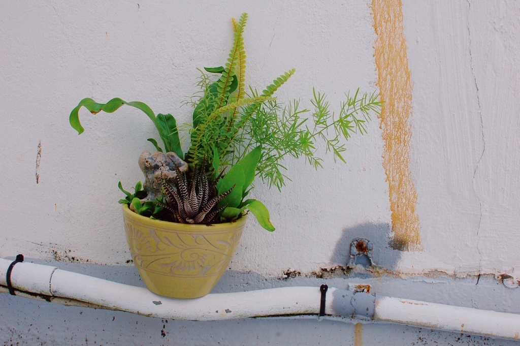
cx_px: 260
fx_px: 758
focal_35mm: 52
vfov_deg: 25.7
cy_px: 173
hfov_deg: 37.9
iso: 800
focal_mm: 35
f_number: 11
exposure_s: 1/250
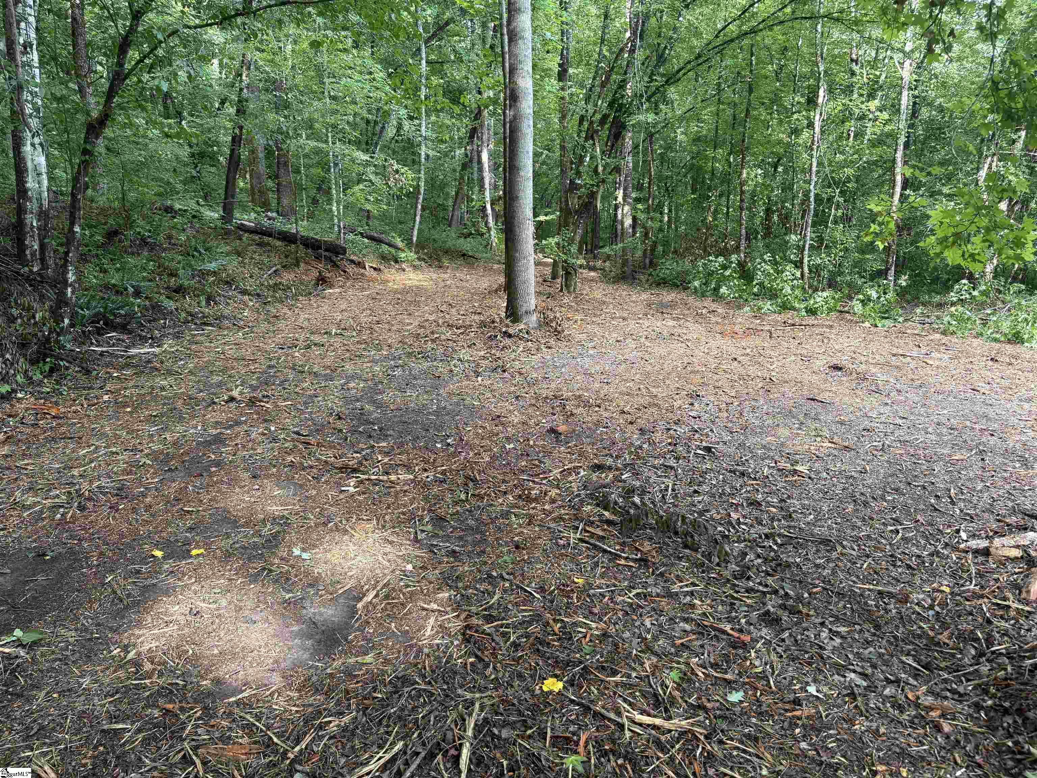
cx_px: 518
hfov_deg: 67.3
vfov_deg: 53.1
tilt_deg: -10.2
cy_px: 389
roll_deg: +3.0
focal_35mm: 26
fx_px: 779
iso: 64
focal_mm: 5.96
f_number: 1.6
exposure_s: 1/122
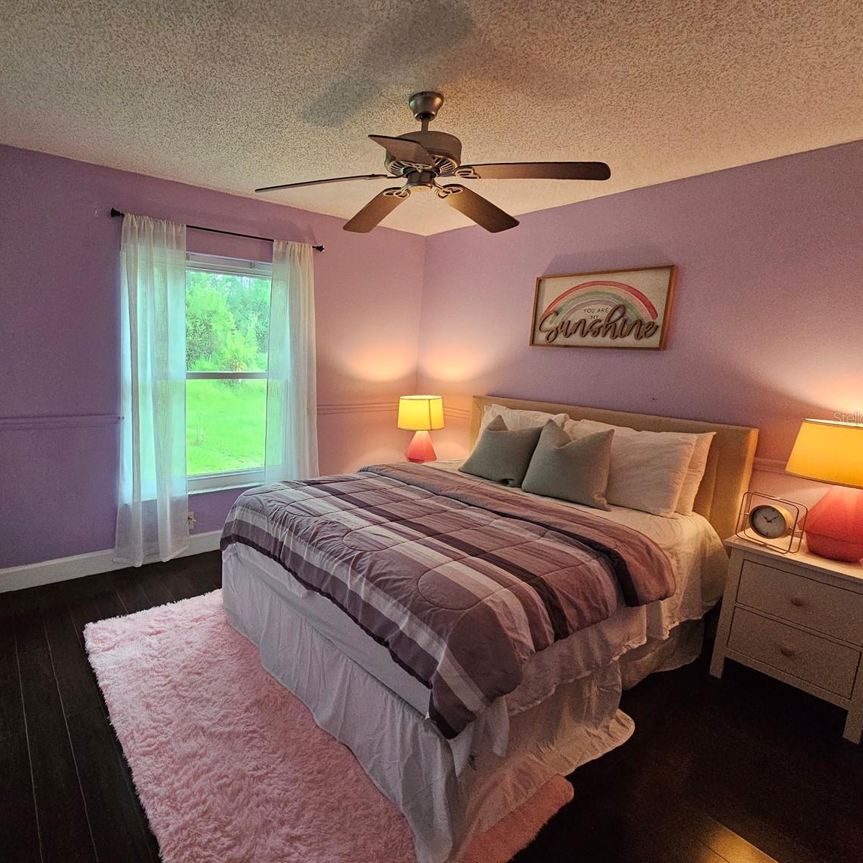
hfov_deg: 85.0
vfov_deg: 87.4
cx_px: 303
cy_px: 418
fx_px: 451
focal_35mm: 16
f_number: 2.2
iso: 640
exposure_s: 1/100
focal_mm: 2.2
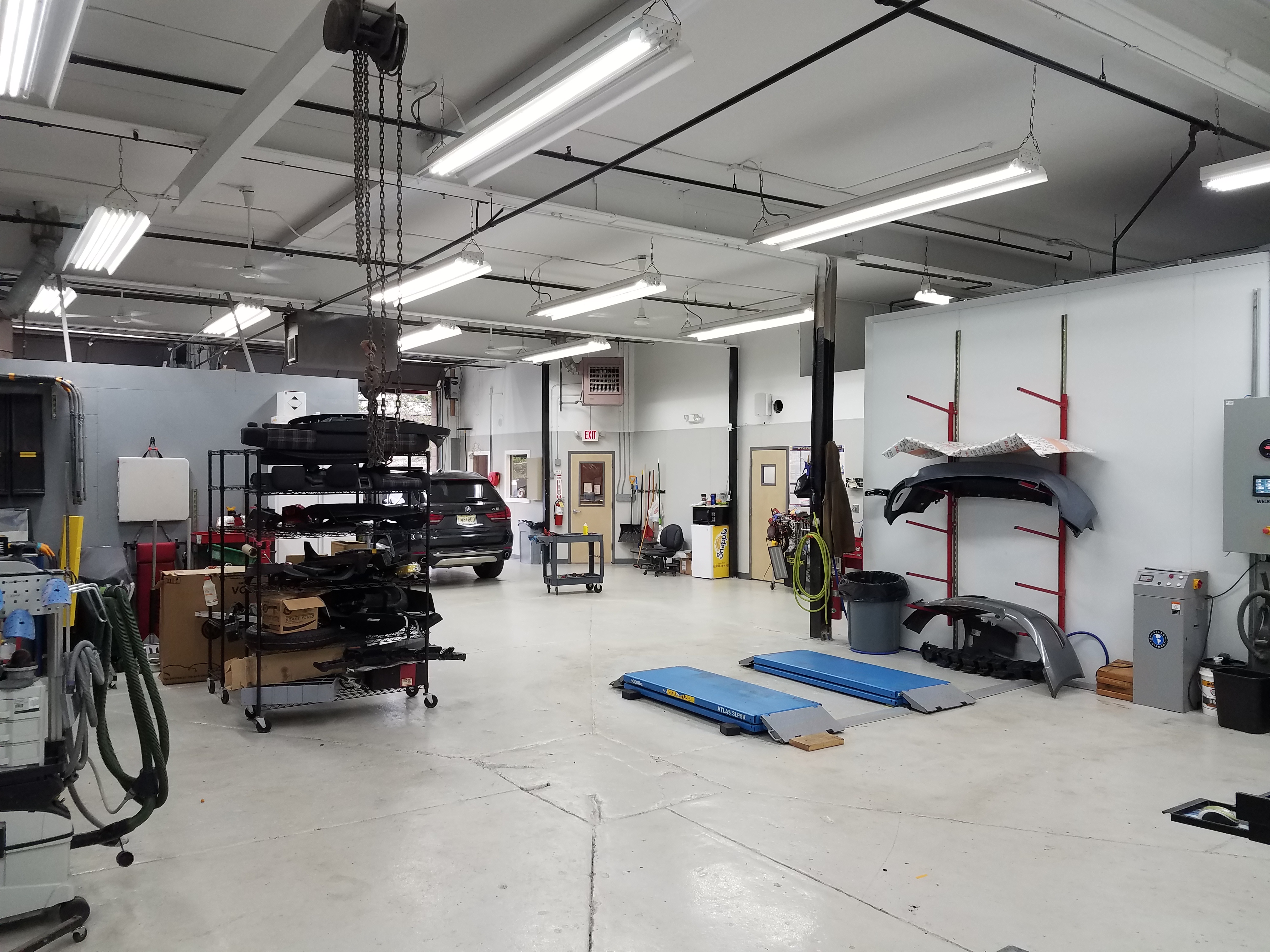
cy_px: 476
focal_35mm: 26
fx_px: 954
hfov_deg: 67.3
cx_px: 635
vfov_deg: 53.1
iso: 64
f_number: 1.7
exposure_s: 1/60
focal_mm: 4.2
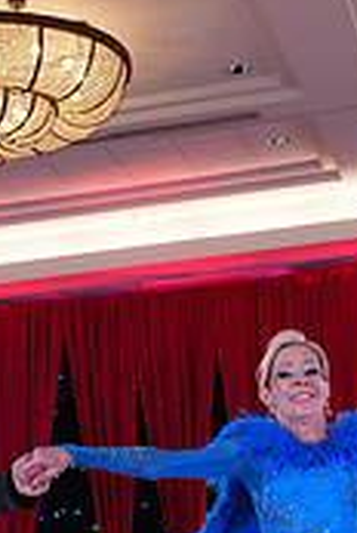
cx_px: 112
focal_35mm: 107
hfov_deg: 12.8
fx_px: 1585
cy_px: 675
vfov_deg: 17.9
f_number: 5
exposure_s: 1/250
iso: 2500
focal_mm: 32
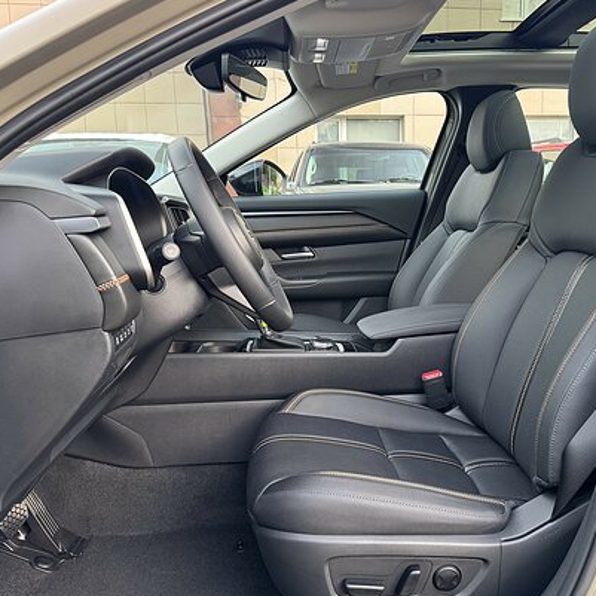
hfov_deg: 55.3
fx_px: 565
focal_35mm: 29
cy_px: 301
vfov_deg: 55.6
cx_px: 354
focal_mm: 6.76
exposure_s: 1/60
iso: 200
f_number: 1.78
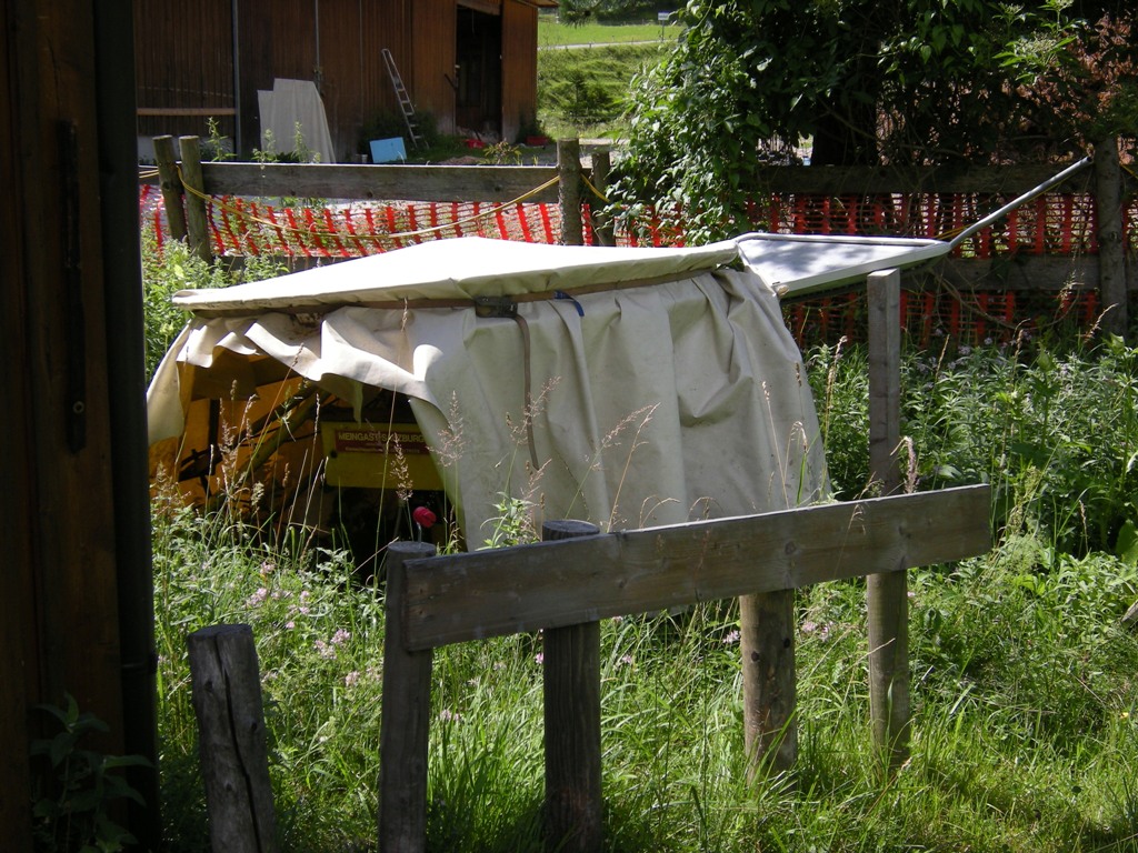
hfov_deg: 36.8
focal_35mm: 52
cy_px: 426
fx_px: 1709
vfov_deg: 28.0
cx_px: 569
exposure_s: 1/376
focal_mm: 8.8
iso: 64
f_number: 3.8
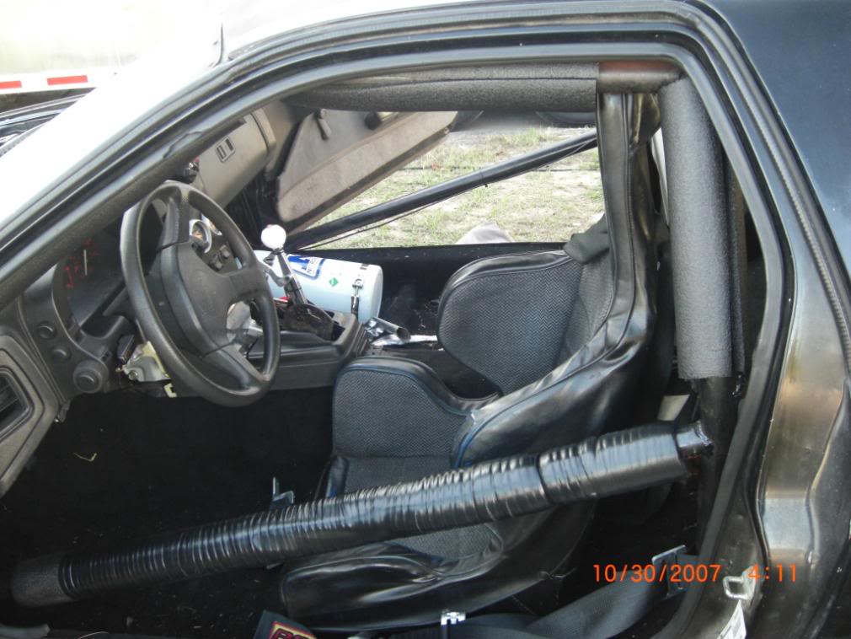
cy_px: 320
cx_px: 426
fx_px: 934
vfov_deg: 37.7
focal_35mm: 38
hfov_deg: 49.0
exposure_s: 1/80
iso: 200
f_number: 2.8
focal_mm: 7.9
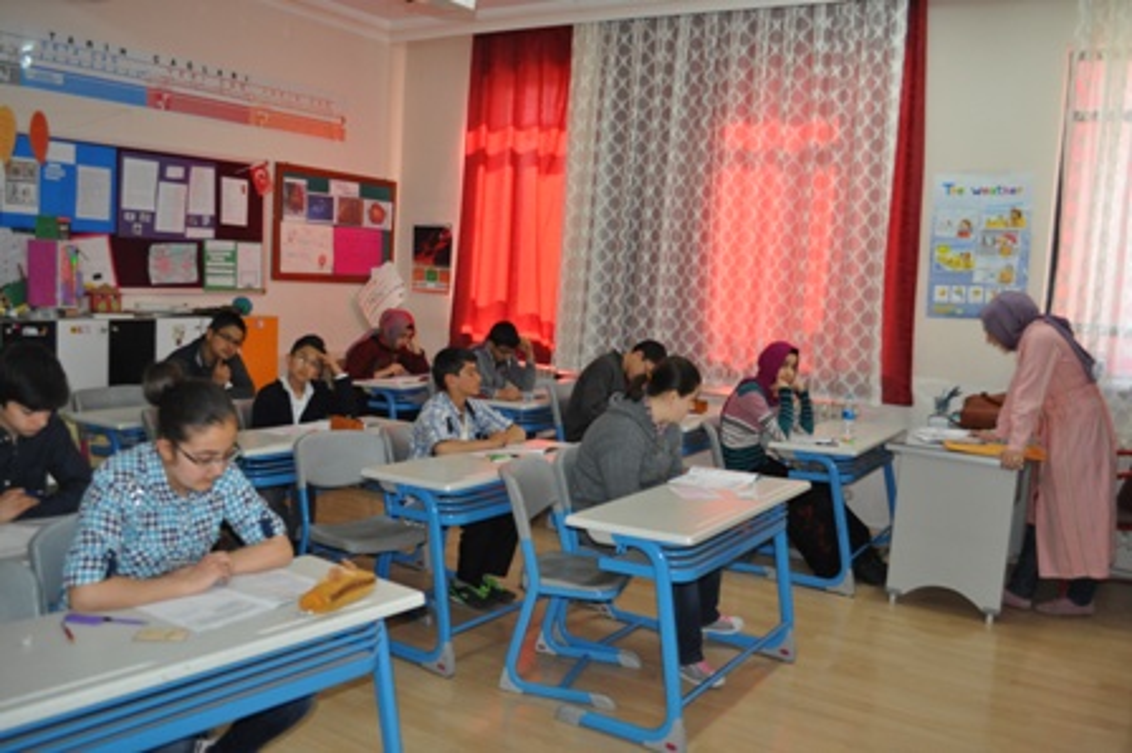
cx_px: 566
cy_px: 376
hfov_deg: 62.0
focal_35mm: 30
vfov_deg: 43.5
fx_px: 943
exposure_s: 1/60
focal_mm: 20
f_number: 3.8
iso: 800
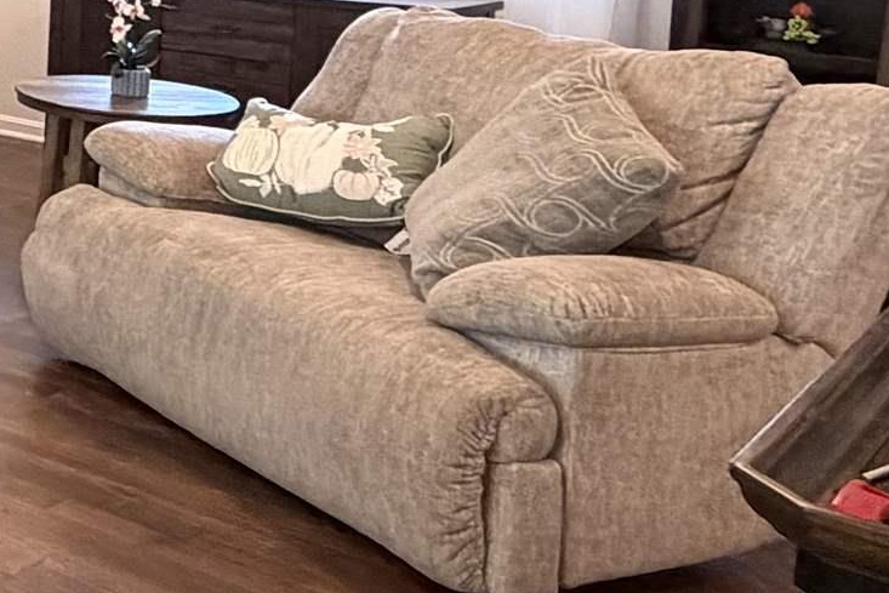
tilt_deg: -2.7
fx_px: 1507
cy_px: -84
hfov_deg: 22.5
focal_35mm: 61
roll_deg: -0.5
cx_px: -629
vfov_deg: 21.0
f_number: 2.2
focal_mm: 2.22
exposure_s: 1/71
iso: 320
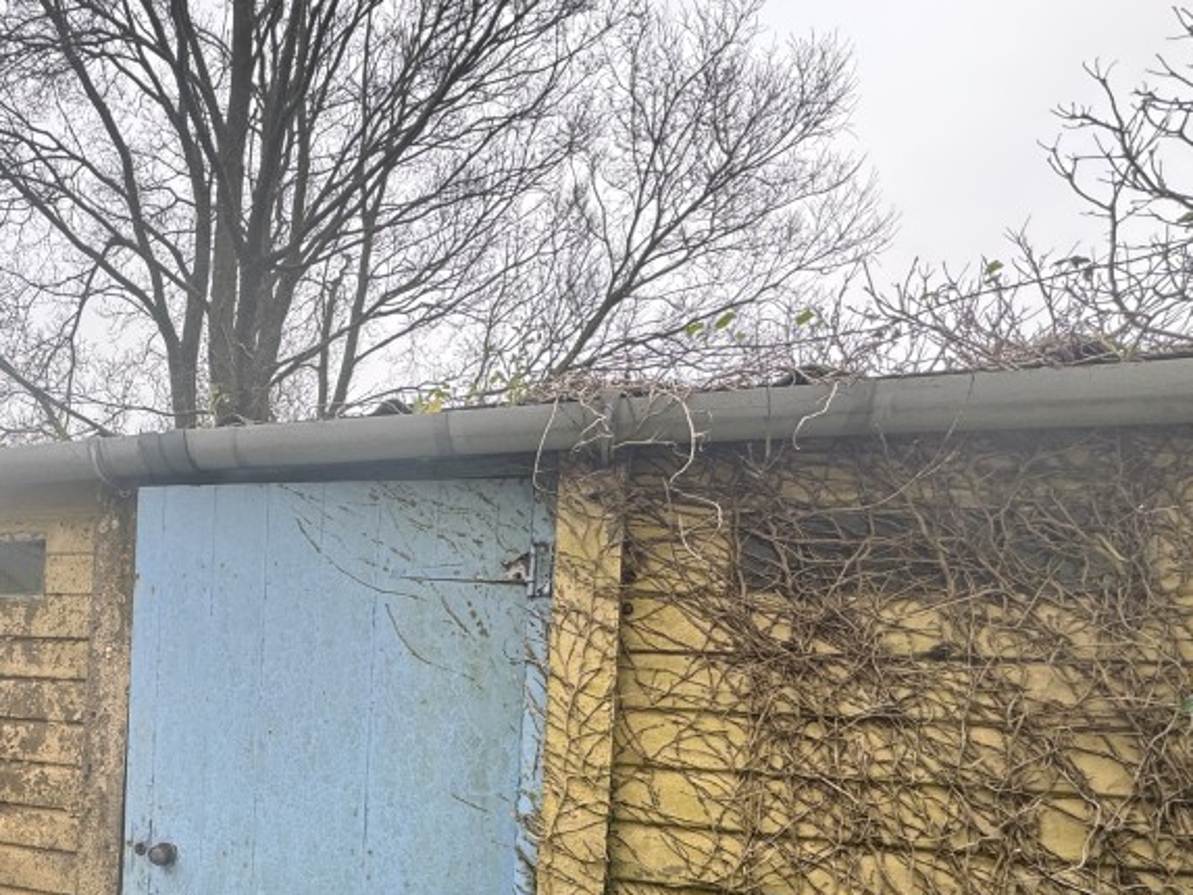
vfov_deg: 51.4
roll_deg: -2.2
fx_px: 862
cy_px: 718
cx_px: 250
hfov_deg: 63.7
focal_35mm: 25
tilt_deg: +4.0
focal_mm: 2.22
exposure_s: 1/344
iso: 40
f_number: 2.2
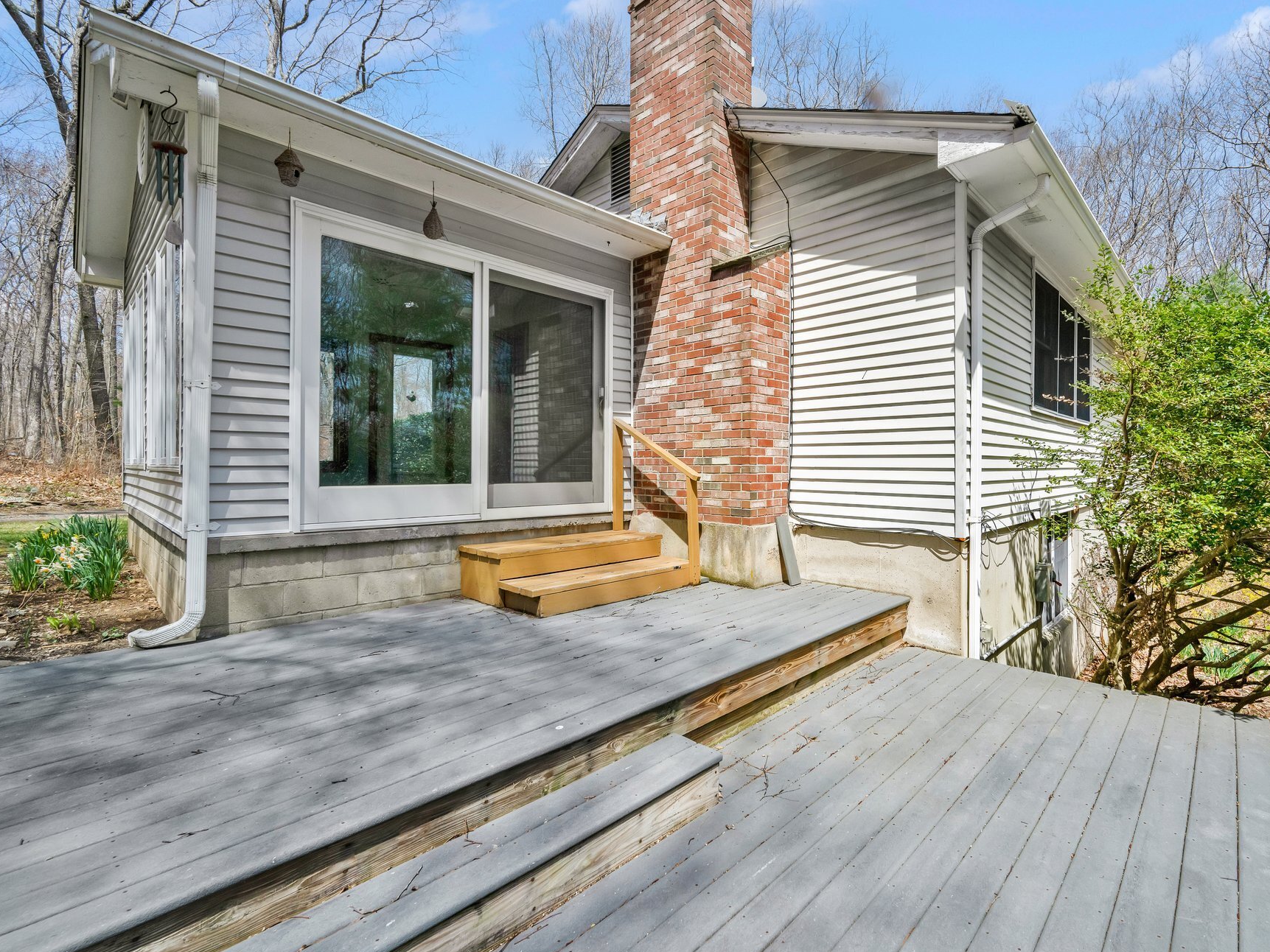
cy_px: 468
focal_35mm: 16
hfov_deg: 94.0
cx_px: 714
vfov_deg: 78.1
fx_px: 587
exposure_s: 1/800
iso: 320
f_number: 9
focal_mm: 14
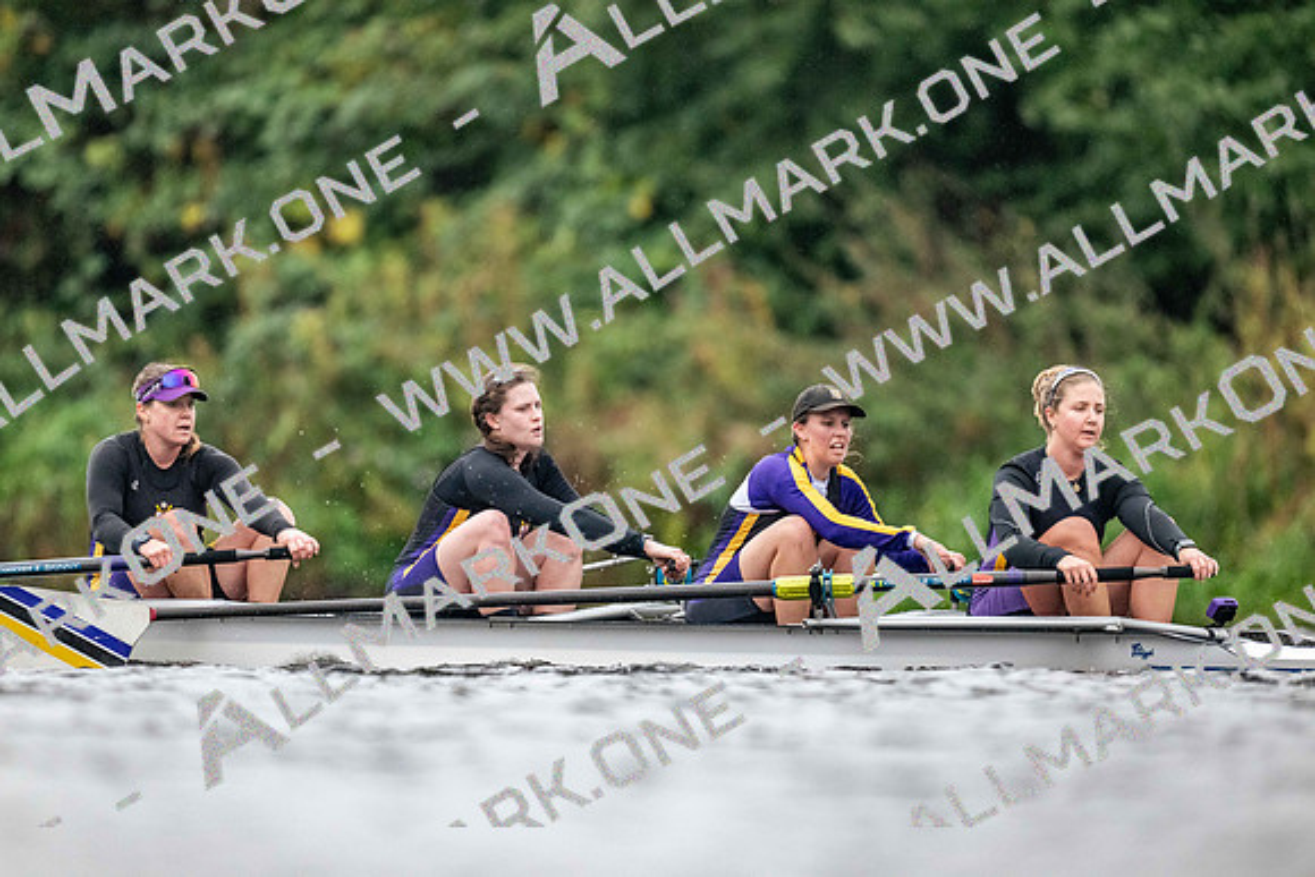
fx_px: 21921
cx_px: 658
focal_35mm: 600
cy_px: 438
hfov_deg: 3.4
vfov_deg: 2.3
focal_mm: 600
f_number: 4
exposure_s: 1/2500
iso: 4000
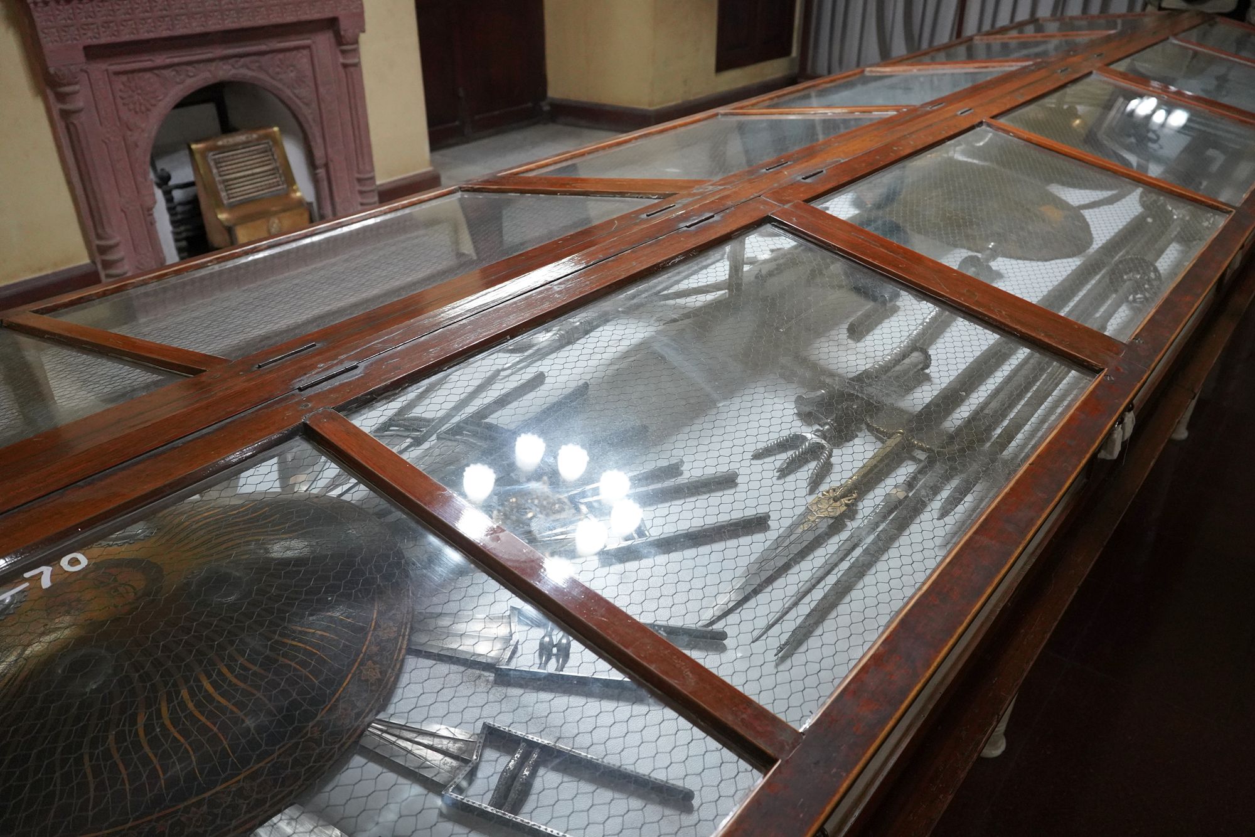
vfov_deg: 53.1
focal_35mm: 24
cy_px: 418
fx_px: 837
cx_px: 628
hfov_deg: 73.7
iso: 3200
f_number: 5
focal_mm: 24
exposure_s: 1/80
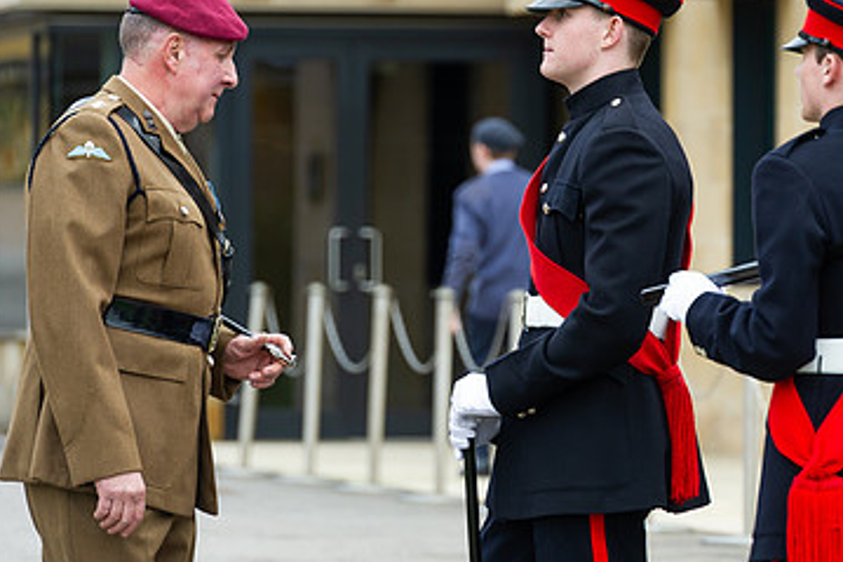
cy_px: 209
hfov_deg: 5.8
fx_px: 8309
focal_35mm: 355
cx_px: 660
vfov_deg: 3.9
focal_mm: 200
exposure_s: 1/250
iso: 400
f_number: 5
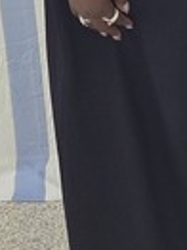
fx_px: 1299
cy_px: -311
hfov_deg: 7.7
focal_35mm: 180
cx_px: 447
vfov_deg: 9.9
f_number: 1.8
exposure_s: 1/50
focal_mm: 5.4
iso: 80
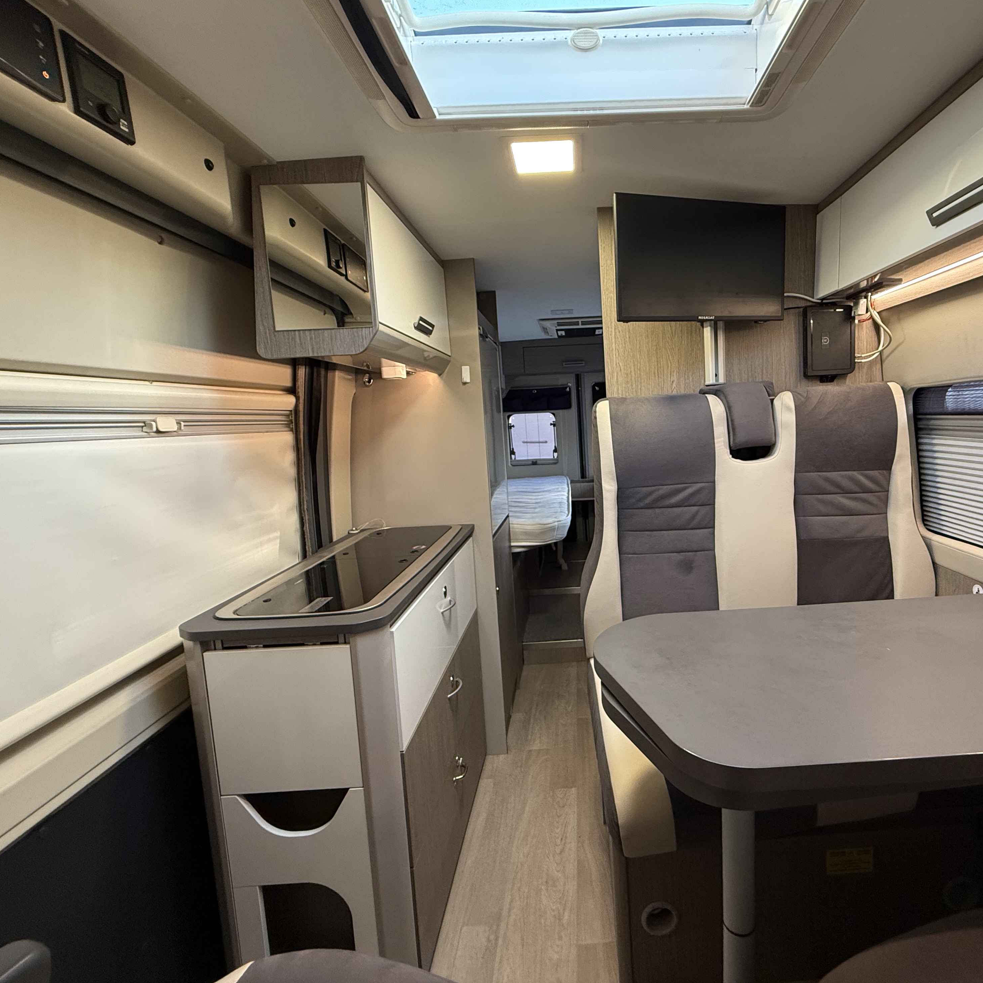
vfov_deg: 83.9
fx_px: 546
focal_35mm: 17
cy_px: 478
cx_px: 599
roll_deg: -0.2
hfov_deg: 82.8
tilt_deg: -5.2
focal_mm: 2.22
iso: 320
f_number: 2.2
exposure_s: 1/80
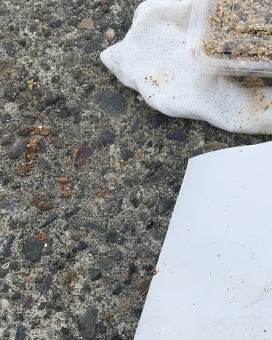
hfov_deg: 23.1
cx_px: 255
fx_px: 644
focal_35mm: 64
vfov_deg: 29.2
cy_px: 253
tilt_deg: -68.3
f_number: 2.2
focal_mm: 4.15
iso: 25
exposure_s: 1/884
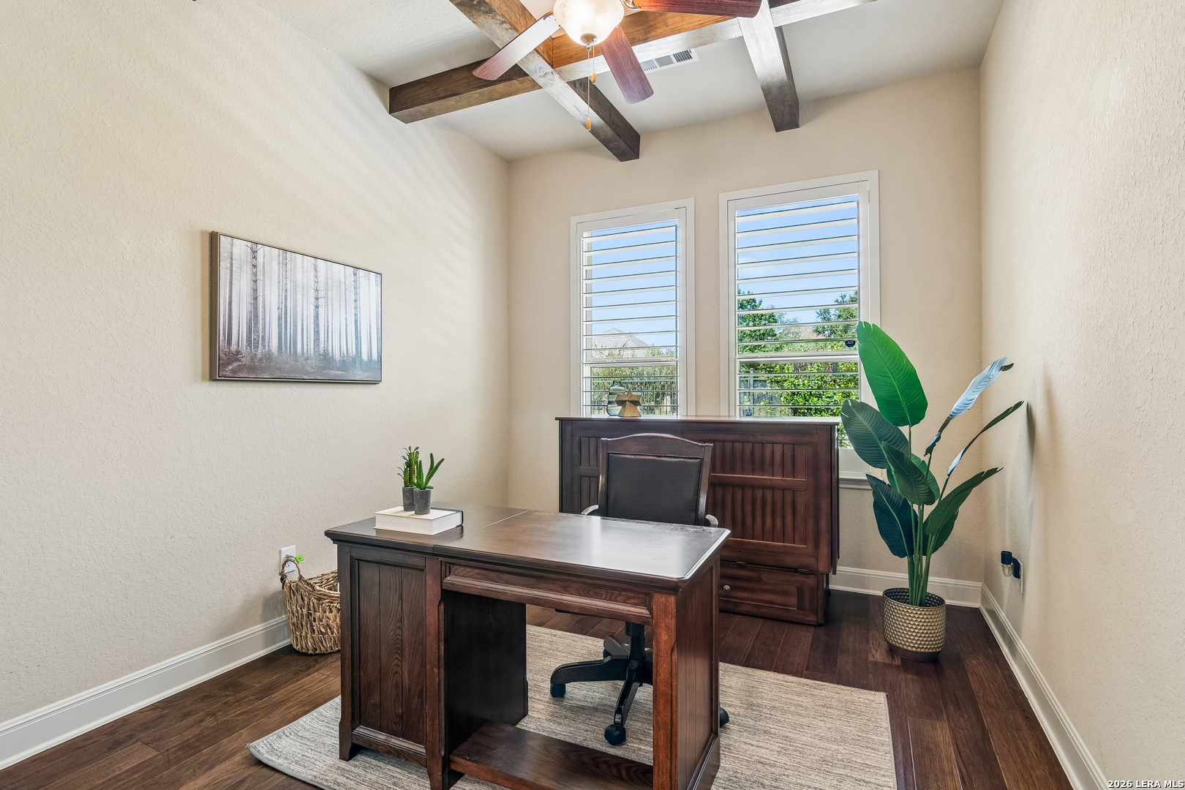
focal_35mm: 16
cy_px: 395
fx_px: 527
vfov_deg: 73.7
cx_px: 592
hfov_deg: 96.7
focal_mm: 11
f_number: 8
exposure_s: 1/25
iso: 320
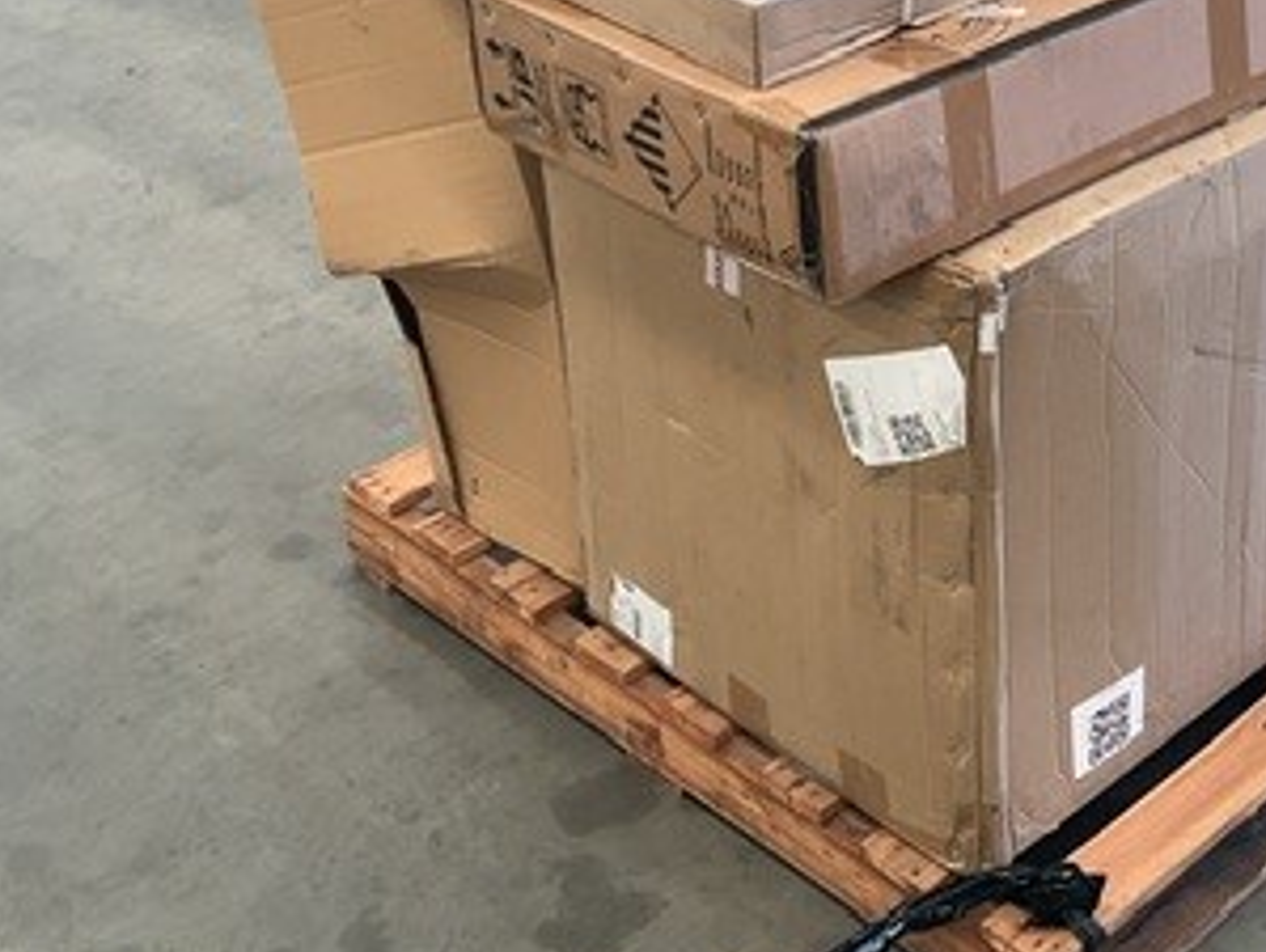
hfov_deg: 30.5
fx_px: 2270
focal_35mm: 62
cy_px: 55
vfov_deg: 23.0
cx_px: 978
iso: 40
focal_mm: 3
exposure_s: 1/60
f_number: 1.8
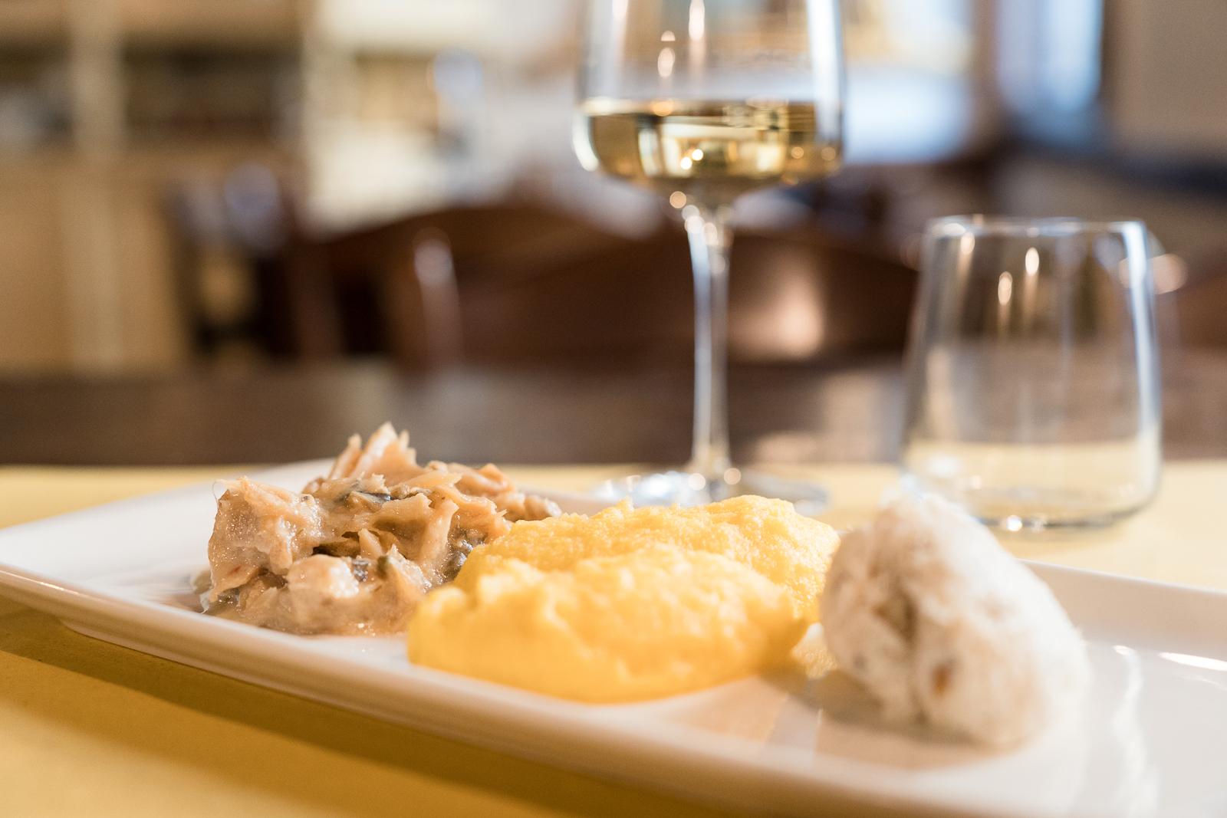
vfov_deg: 28.9
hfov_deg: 42.2
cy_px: 409
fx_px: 1590
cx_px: 614
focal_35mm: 47
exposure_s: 1/200
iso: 4000
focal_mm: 46
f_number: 3.2
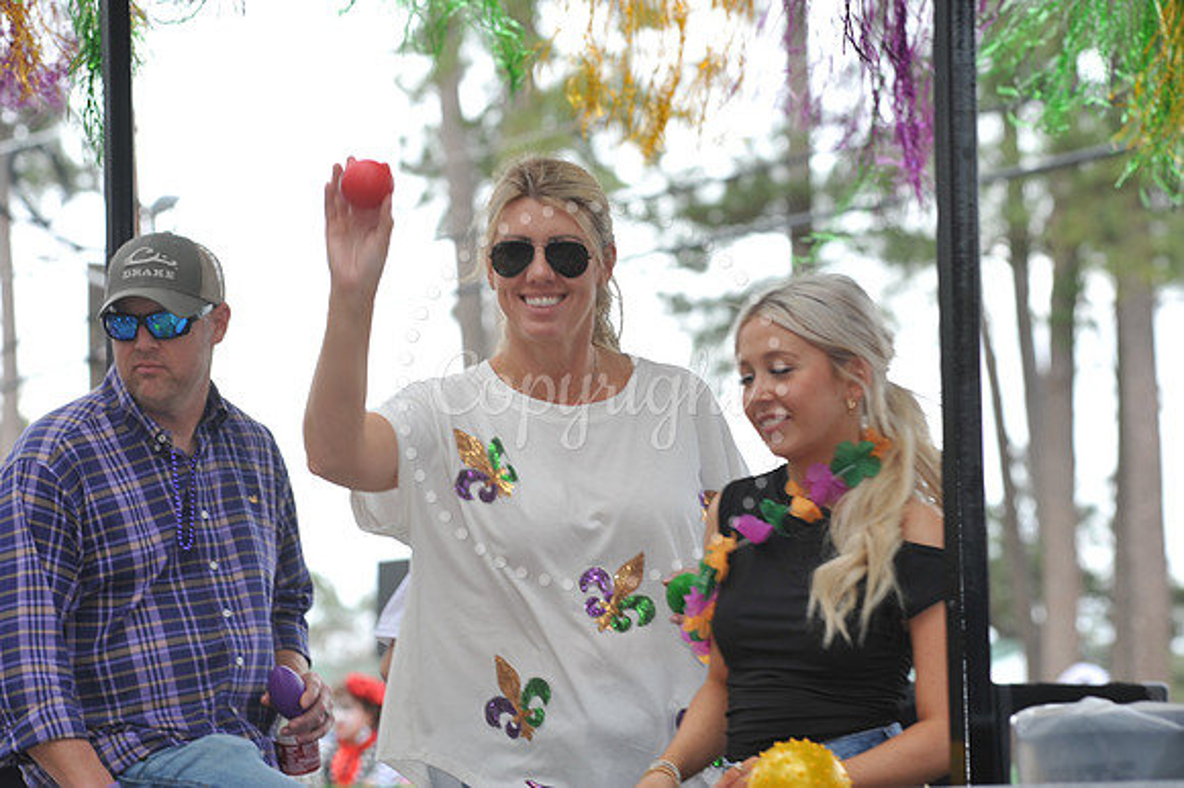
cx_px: 592
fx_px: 4437
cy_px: 394
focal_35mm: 135
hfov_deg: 15.2
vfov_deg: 10.1
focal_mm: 135
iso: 250
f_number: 6.3
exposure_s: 1/80
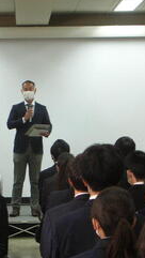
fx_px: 1009
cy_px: 146
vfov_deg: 14.5
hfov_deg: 8.2
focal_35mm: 148
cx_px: 25
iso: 84
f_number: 4.2
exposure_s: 1/5.4
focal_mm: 13.7
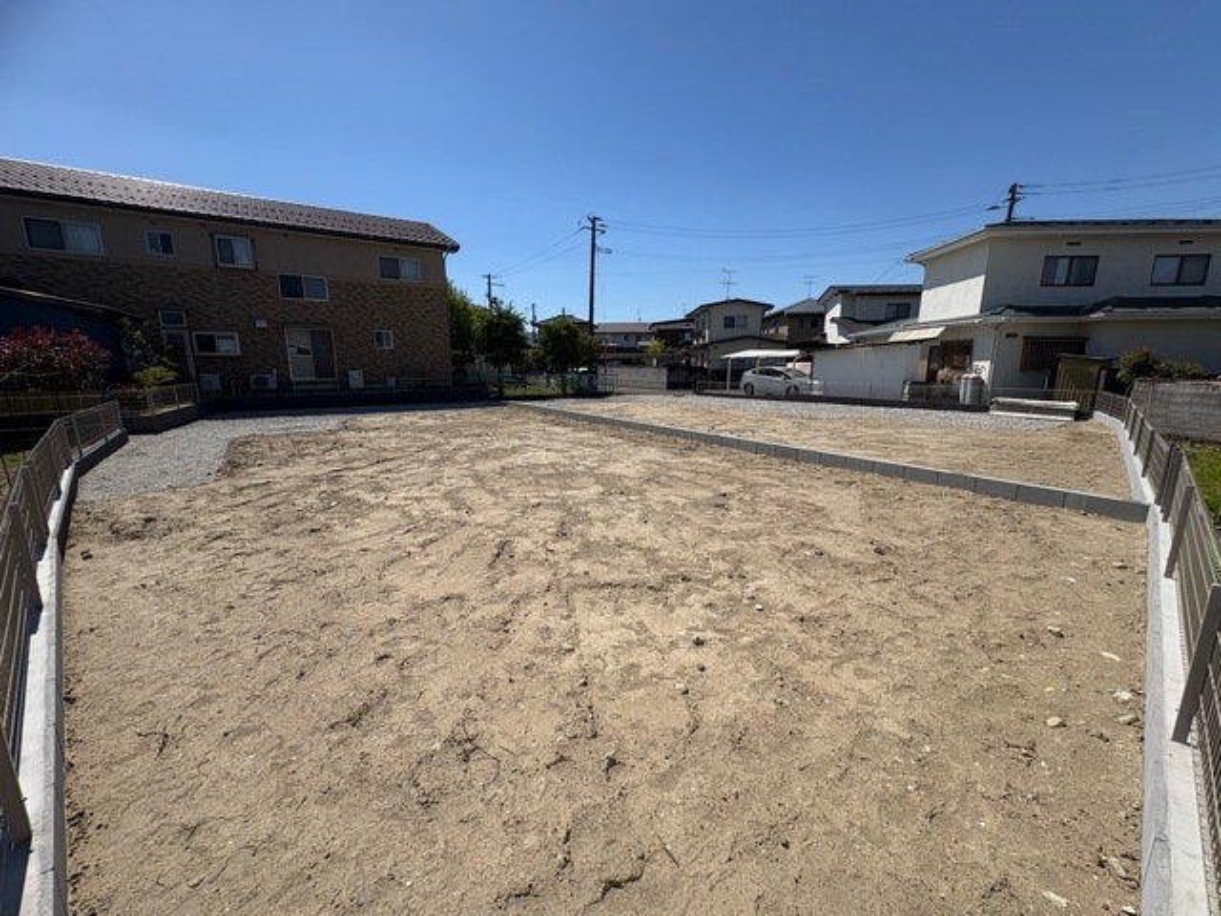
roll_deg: +0.5
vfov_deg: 85.7
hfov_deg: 102.1
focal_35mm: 14
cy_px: 458
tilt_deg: -11.0
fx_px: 494
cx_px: 610
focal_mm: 2.22
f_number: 2.2
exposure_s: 1/3106
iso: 50
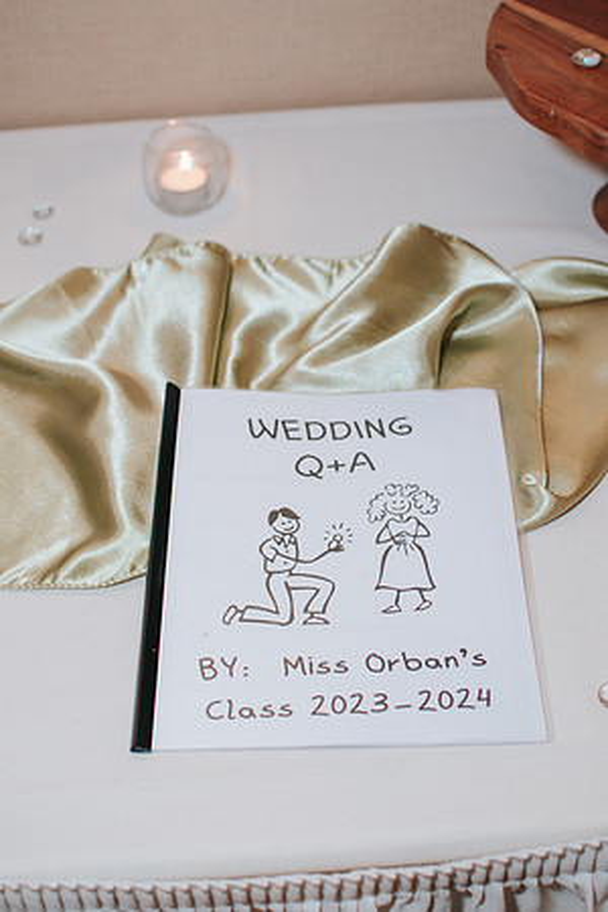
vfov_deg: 37.9
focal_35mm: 52
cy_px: 456
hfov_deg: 25.8
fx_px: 1330
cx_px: 304
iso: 800
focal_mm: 35
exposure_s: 1/200
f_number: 3.2
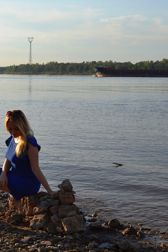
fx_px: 469
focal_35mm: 67
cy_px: 142
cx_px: 17
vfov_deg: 30.0
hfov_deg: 19.9
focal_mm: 26
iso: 400
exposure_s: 1/400
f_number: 11
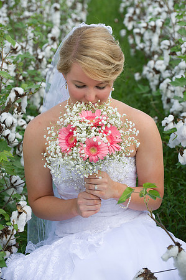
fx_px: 901
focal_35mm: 116
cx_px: 93
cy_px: 140
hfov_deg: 11.8
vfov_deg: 17.7
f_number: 6.3
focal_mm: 116
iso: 160
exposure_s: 1/200
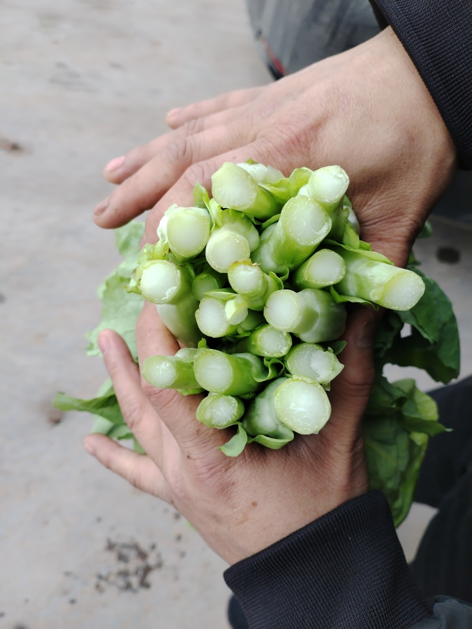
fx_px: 473
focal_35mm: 26
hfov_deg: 53.1
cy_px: 314
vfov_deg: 67.3
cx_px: 236
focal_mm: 4.26
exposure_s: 1/50
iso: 259
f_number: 1.8
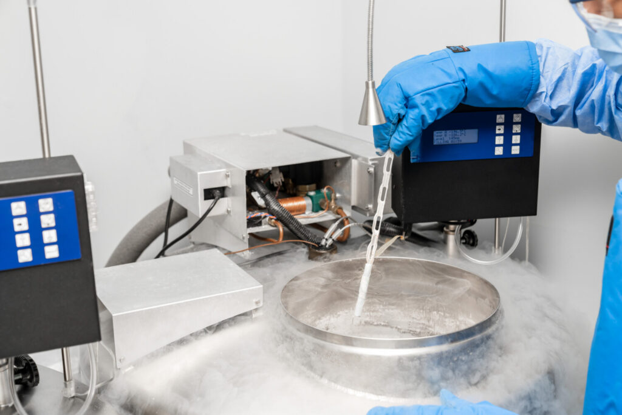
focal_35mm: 47
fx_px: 812
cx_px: 311
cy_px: 208
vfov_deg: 28.7
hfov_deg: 41.9
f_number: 4
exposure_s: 1/160
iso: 400
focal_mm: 47
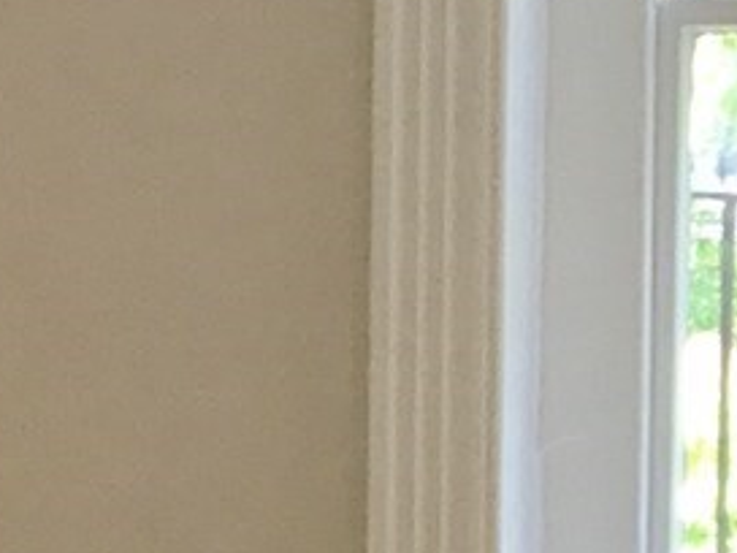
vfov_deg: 7.0
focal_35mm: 211
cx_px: -1081
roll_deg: +0.8
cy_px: 350
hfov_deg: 8.5
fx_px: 4492
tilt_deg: -2.1
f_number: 1.8
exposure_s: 1/60
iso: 25
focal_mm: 3.99
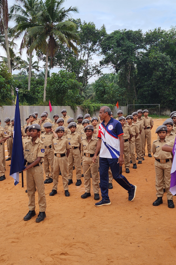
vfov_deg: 48.4
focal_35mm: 40
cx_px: 61
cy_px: 125
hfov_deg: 33.2
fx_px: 293
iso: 12
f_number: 1.8
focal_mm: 6.4
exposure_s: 1/443
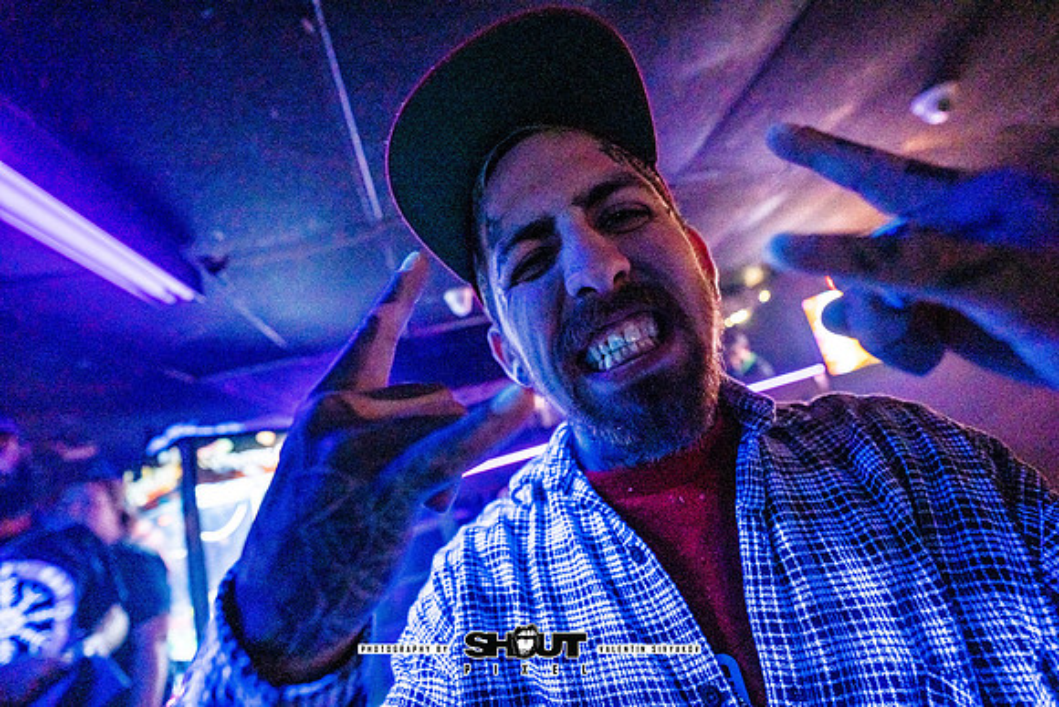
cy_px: 354
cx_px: 530
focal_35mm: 14
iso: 3200
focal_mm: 14
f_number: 2.8
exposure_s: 1/200
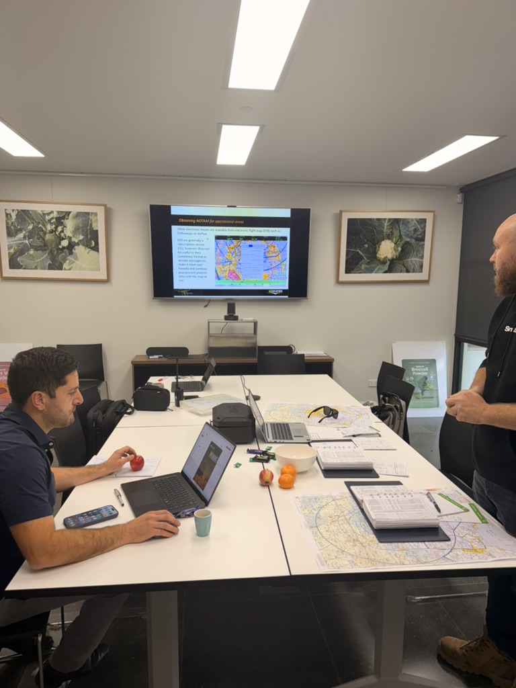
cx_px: 258
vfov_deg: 71.6
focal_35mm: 24
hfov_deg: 56.8
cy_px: 344
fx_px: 477
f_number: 1.78
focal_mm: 6.76
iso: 64
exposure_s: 1/100
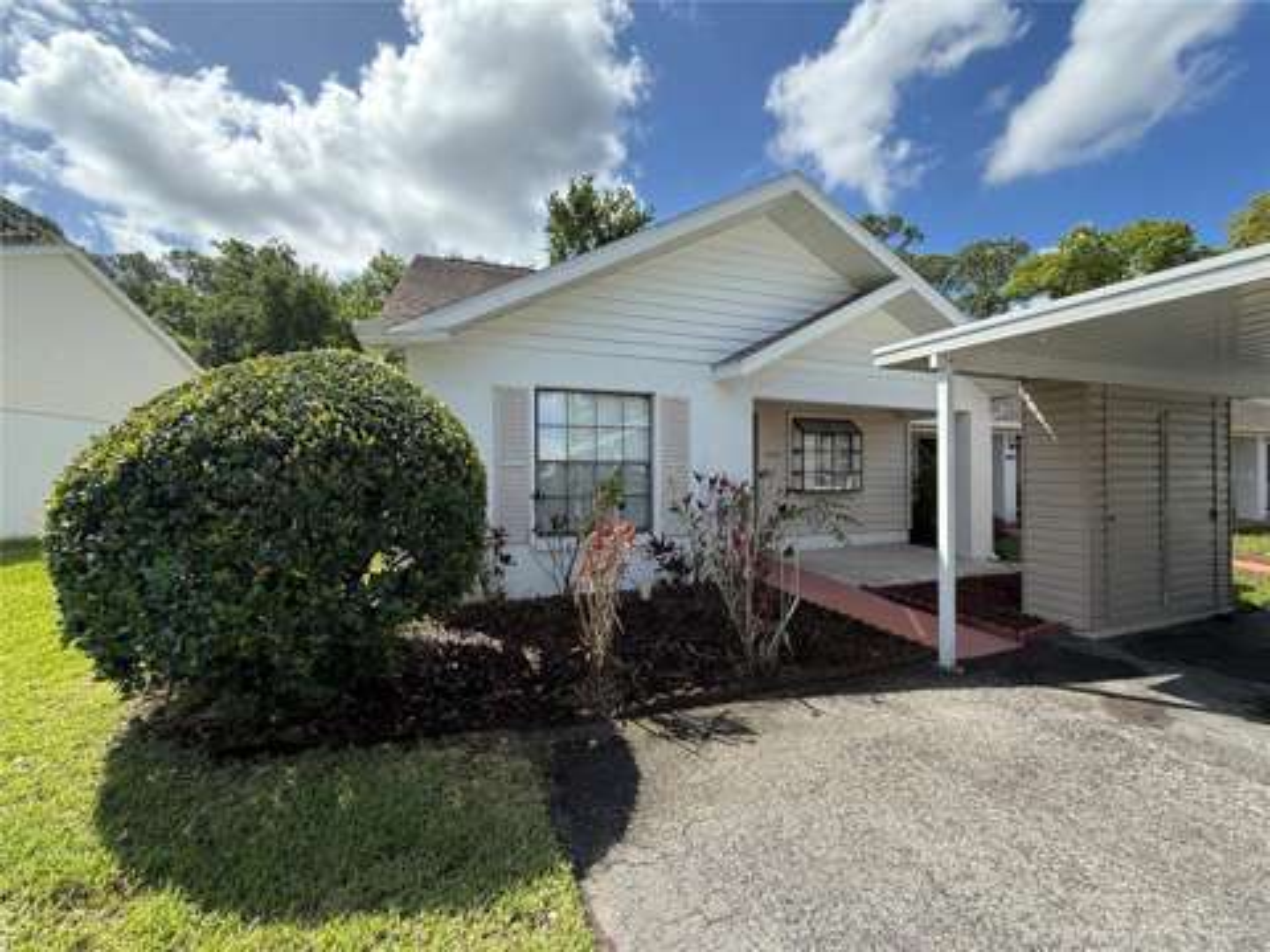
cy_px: 476
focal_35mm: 14
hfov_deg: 102.1
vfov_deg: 85.7
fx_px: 514
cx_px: 635
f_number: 2.2
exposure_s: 1/779
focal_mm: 2.22
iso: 50
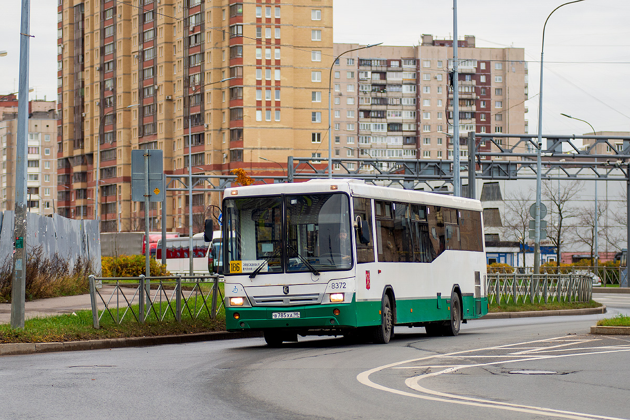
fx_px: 1750
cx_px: 315
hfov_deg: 20.4
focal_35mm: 100
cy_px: 210
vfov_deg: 13.7
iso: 200
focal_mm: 100
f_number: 4.5
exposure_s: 1/320
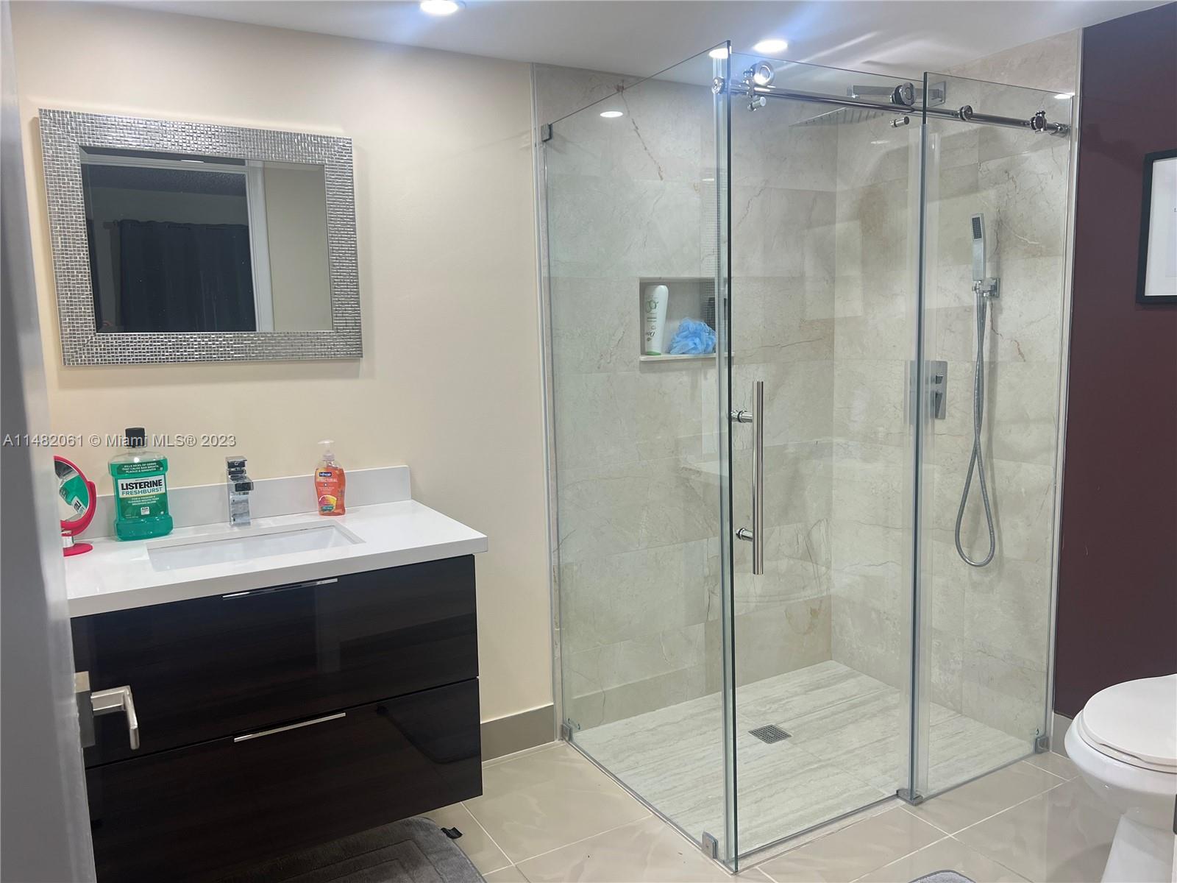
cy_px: 442
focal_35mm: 26
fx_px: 884
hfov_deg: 67.3
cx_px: 588
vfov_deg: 53.1
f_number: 1.5
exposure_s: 1/120
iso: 64
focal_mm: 5.7
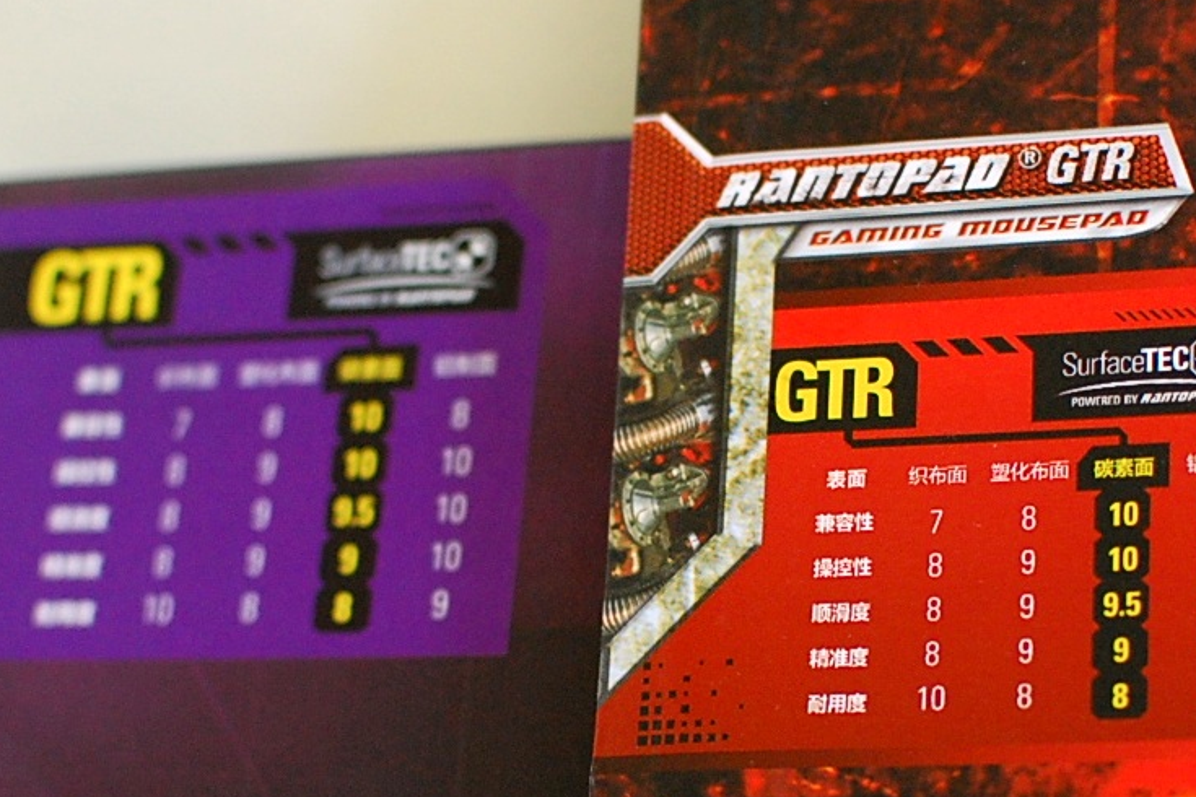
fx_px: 3287
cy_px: 503
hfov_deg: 20.6
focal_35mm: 99
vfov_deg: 13.8
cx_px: 727
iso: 800
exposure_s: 1/60
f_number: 2.5
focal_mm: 35
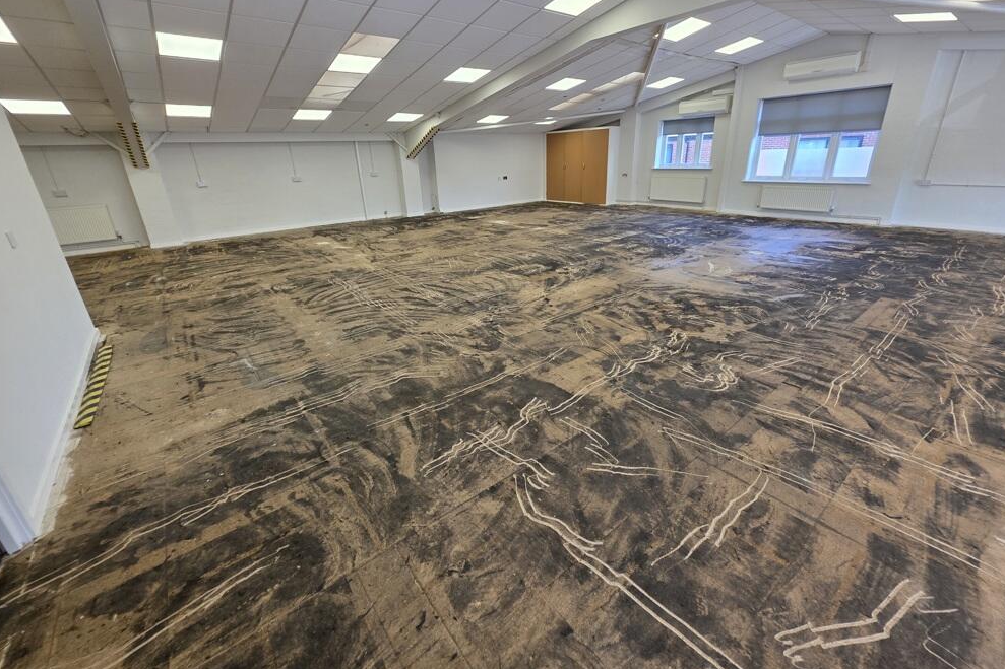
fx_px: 391
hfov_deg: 104.2
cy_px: 316
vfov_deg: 81.1
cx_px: 513
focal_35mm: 14
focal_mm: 2.2
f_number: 1.9
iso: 80
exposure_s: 1/100
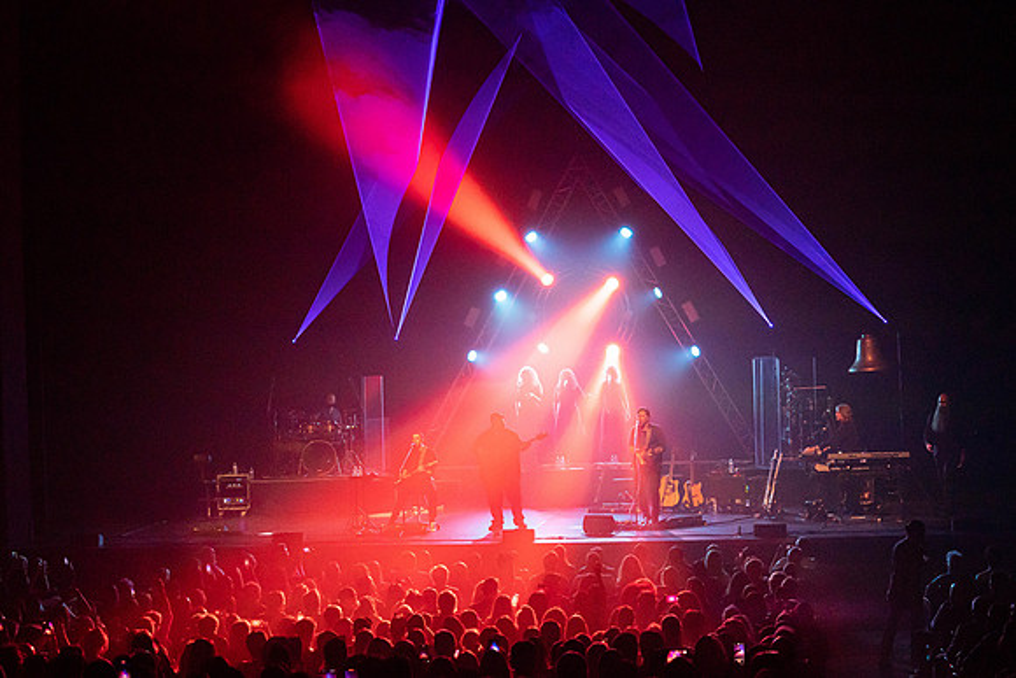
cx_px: 508
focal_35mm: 75
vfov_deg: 18.2
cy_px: 339
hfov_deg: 27.0
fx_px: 2114
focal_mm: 72
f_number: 5.6
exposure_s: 1/250
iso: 8000
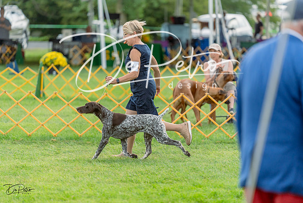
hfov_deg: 10.4
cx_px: 152
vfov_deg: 7.0
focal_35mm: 197
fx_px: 1658
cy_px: 102
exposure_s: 1/640
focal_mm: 197
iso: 1000
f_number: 2.8
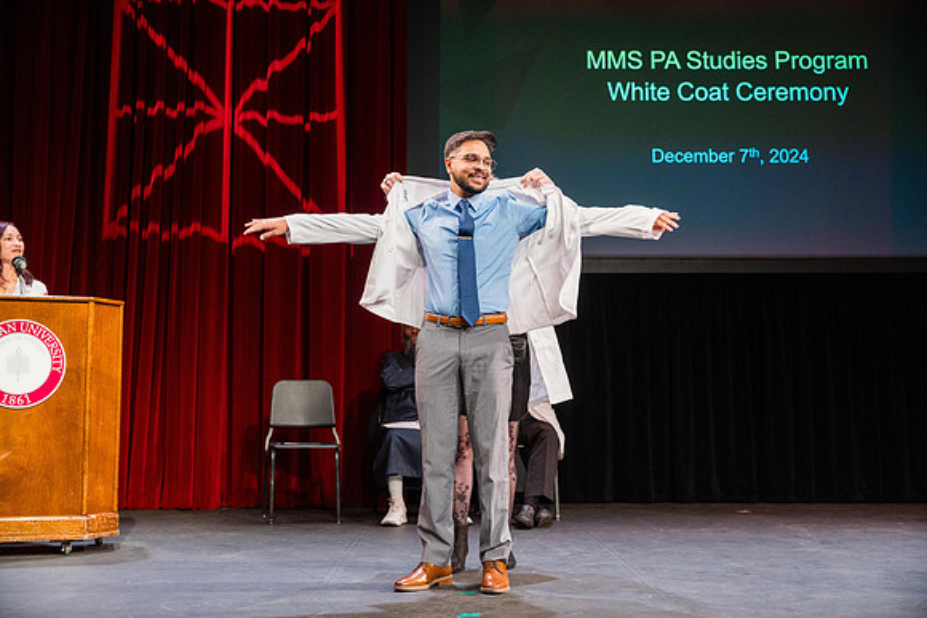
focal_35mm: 45
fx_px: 1149
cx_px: 464
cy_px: 309
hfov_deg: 43.9
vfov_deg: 30.1
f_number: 3.5
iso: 1250
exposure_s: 1/320
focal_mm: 44.6
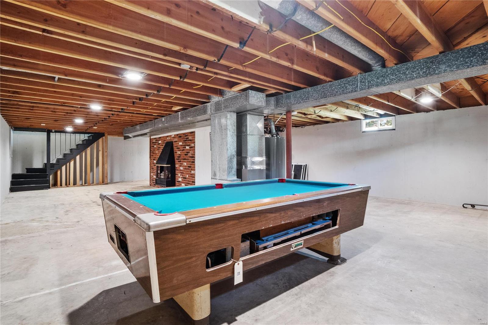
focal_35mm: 18
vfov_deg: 67.4
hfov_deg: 90.0
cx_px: 244
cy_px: 162
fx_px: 244
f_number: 9
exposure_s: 2
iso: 400
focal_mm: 9
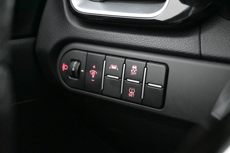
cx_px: 115
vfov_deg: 27.3
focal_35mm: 50
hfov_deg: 40.0
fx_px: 316
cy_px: 76
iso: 16000
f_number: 5
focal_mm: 33
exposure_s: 1/50
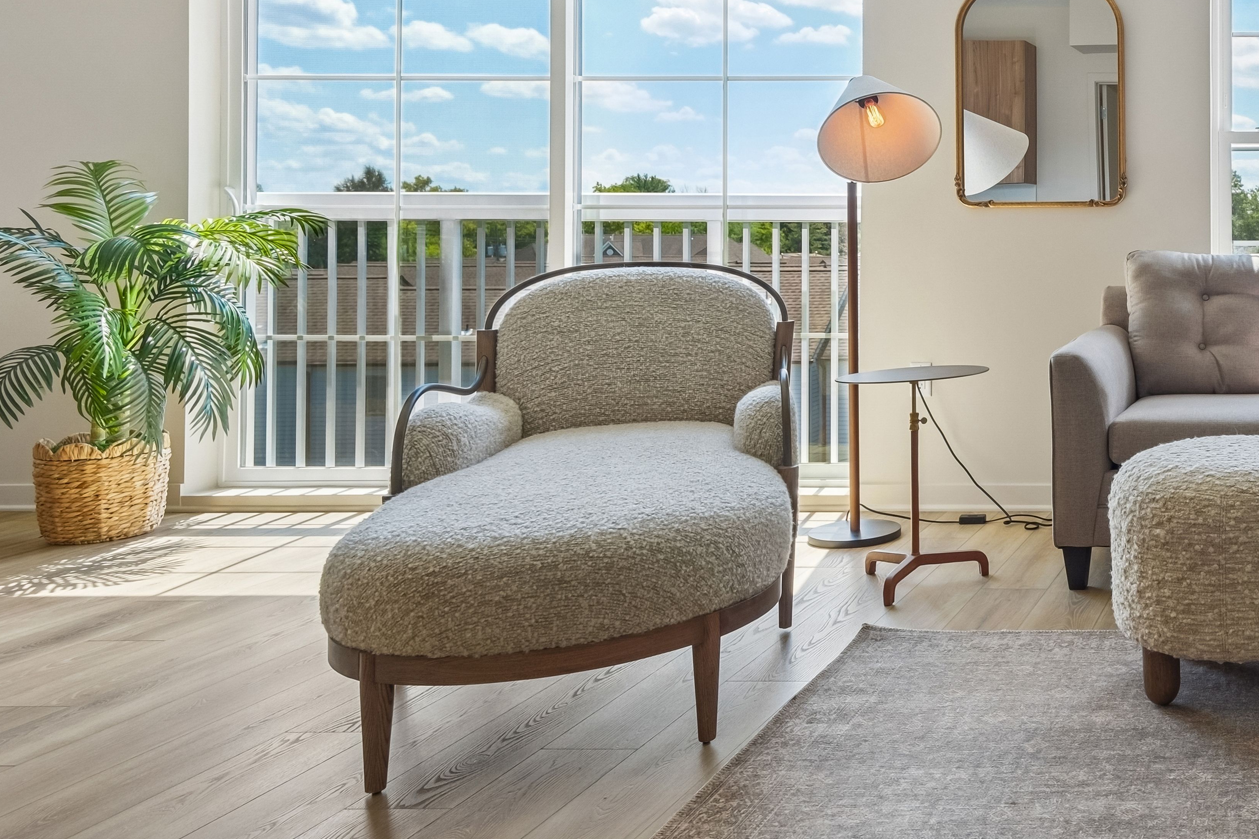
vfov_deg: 39.0
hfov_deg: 46.3
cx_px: 1301
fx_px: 1154
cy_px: 221
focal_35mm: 33
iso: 250
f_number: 4
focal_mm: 9.4
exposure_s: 1/170
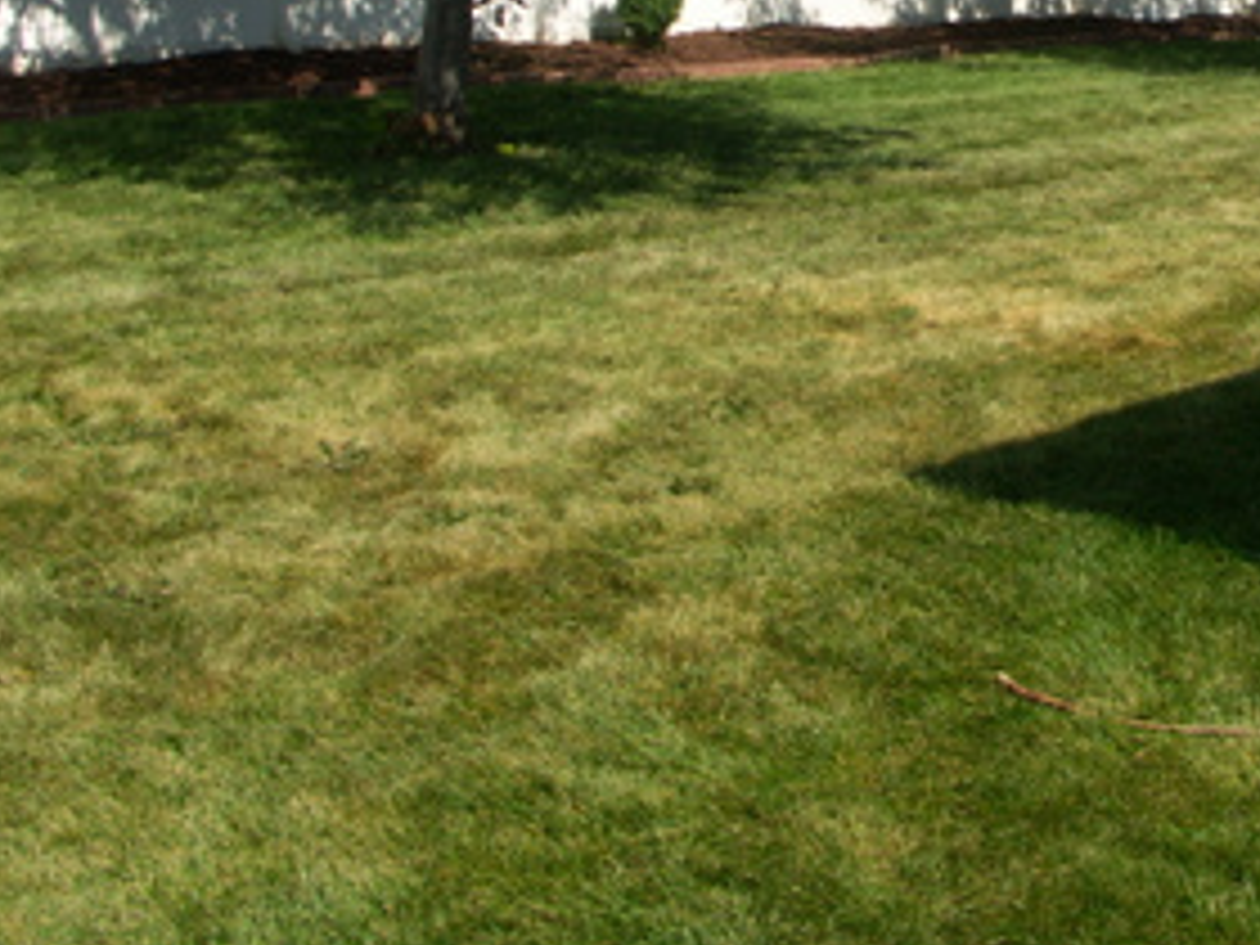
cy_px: -104
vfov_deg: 21.7
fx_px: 2330
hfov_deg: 28.8
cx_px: 1179
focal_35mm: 64
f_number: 6.3
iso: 64
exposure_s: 1/400
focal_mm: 7.44
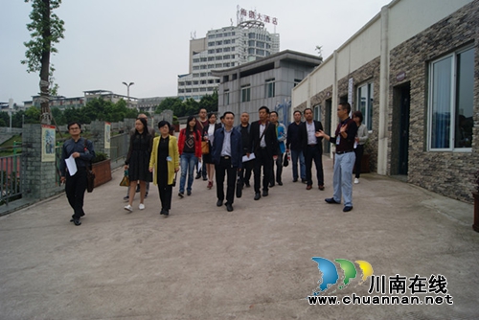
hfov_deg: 67.4
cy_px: 160
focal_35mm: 27
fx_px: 359
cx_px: 240
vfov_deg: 48.0
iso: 100
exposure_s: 1/80
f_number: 9
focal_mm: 18
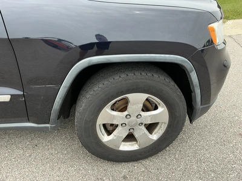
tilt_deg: -33.5
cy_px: 90
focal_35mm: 28
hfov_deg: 63.4
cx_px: 121
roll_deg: +0.5
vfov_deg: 49.7
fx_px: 196
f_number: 1.8
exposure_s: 1/297
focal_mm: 3
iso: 25
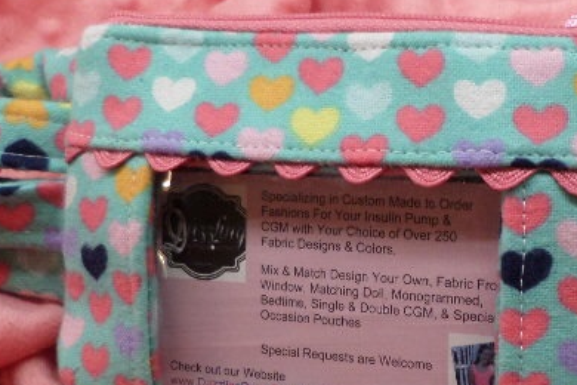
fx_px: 657
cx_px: 380
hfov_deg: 46.7
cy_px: 218
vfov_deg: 32.6
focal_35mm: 41
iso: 120
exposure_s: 1/30
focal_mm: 4.3
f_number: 3.1
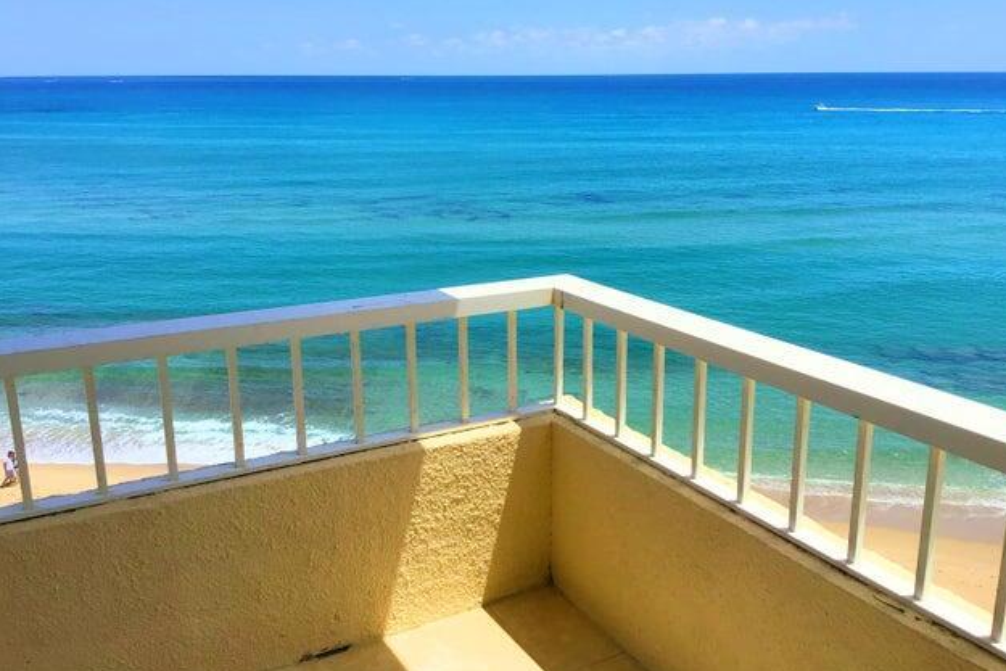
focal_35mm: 33
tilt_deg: -16.2
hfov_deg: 57.2
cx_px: 513
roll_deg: +0.9
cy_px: 330
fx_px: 922
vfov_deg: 40.0
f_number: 2.4
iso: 25
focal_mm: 3.3
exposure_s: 1/2203
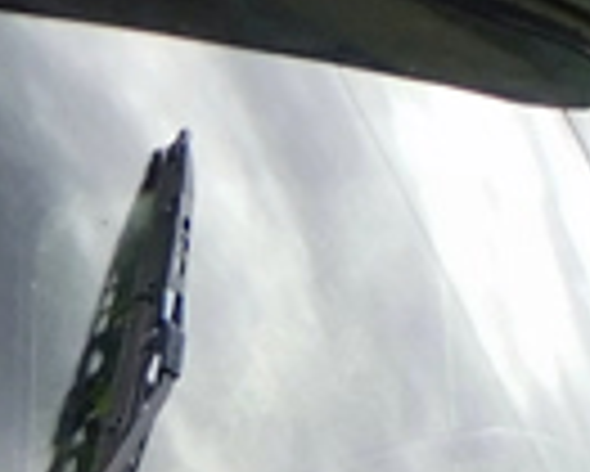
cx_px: -1049
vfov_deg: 6.0
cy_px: 1313
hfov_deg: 7.3
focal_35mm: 241
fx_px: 4211
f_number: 3.5
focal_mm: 5.4
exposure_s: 1/500
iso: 125
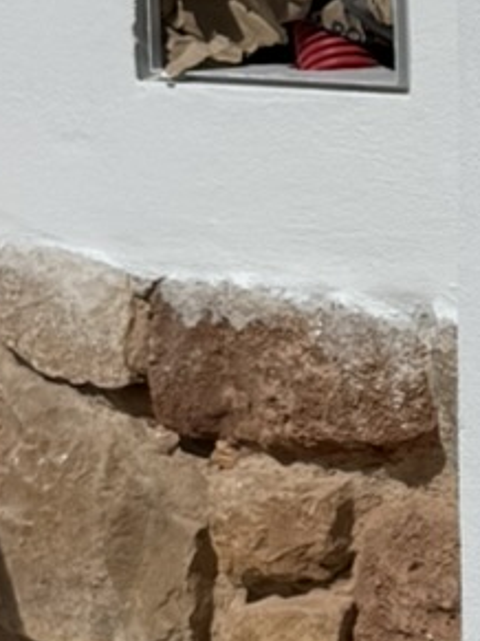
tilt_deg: -6.1
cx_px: 1059
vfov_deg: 11.7
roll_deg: +0.0
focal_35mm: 169
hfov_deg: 8.2
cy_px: 159
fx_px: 3127
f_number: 1.78
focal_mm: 6.76
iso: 64
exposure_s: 1/28571
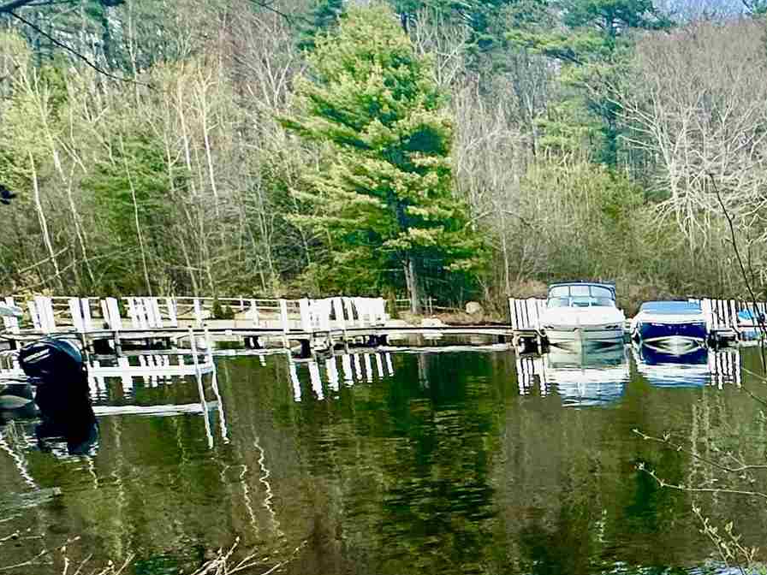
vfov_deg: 29.0
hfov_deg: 27.4
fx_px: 1064
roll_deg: -0.8
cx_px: 1150
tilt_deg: -11.5
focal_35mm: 48
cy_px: 519
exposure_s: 1/520
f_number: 2.2
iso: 40
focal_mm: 2.22
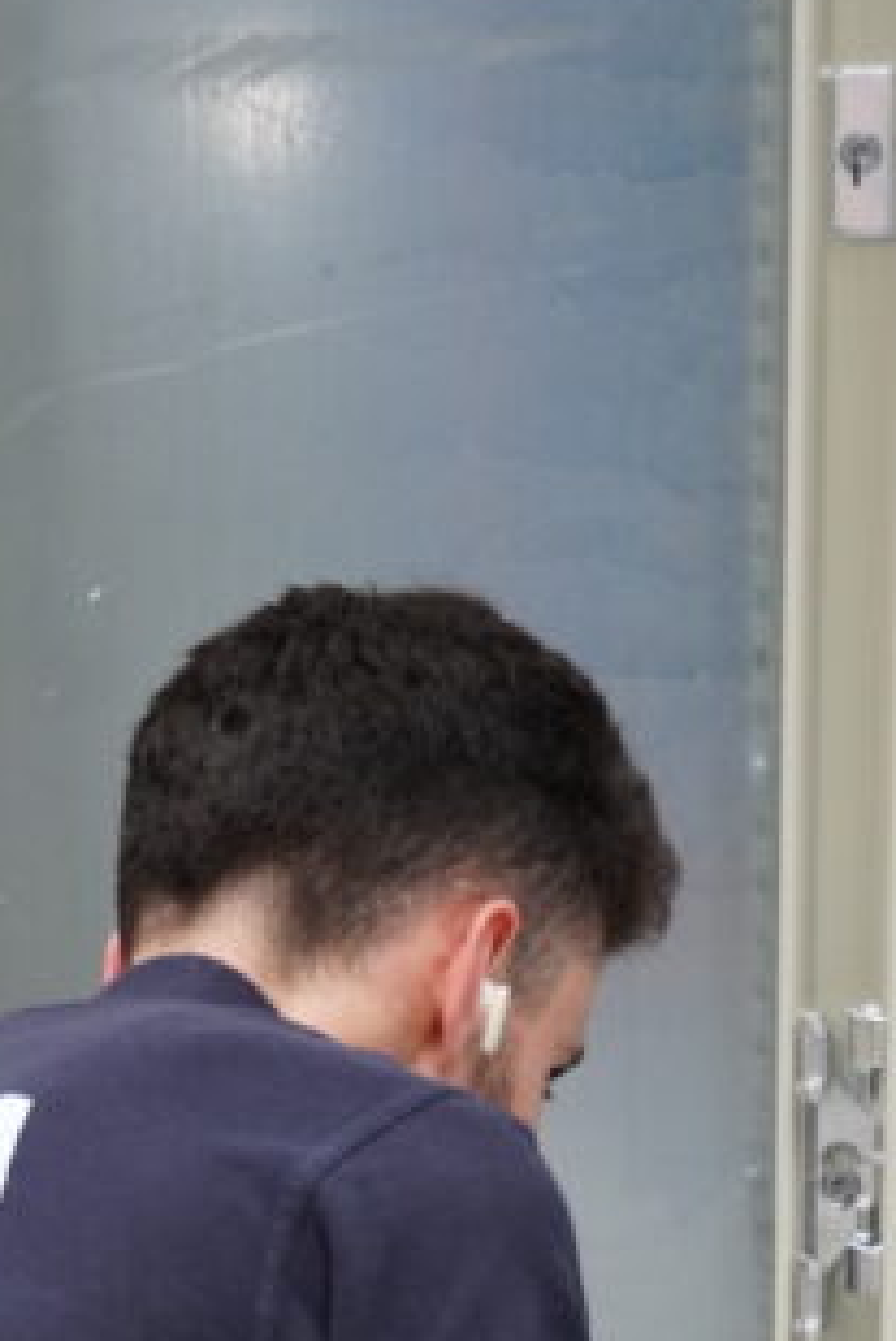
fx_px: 6102
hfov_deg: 8.4
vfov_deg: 12.0
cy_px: 2012
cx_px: 89
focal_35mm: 164
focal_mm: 33
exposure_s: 1/160
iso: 800
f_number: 4.5
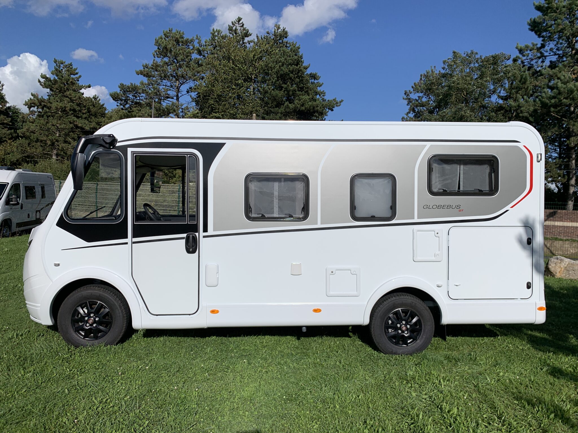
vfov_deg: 53.1
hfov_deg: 67.3
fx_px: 434
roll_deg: -3.1
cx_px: 289
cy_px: 216
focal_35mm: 26
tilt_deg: -2.7
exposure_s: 1/6897
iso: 25
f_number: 1.8
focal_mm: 4.25
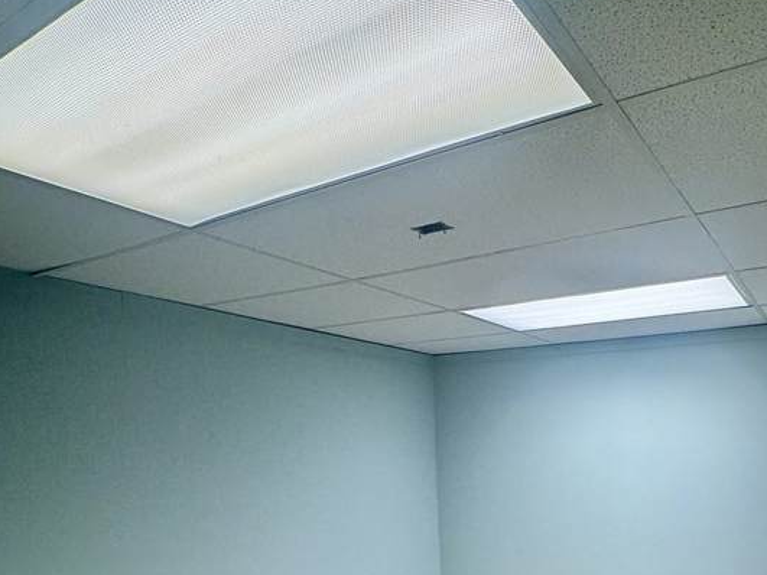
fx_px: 598
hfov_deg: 63.3
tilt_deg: -9.0
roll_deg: +0.1
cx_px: 526
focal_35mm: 27
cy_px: 535
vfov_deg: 45.7
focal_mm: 2.22
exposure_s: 1/120
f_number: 2.2
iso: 100
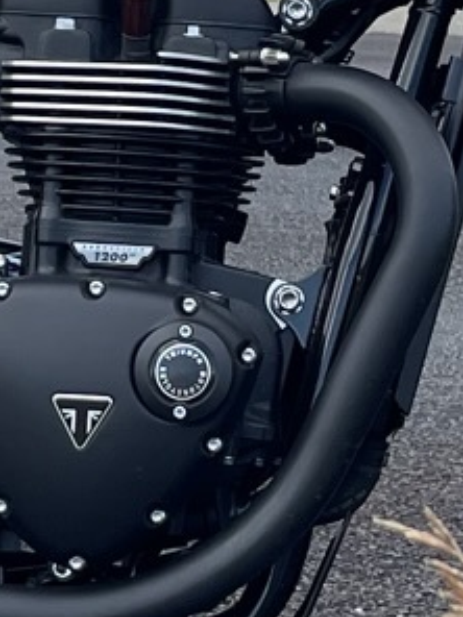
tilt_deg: -3.4
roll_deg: -0.3
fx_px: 3210
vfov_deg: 10.9
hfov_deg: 8.2
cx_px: 265
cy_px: 115
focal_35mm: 180
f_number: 1.6
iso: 32
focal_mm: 5.1
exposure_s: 1/2247
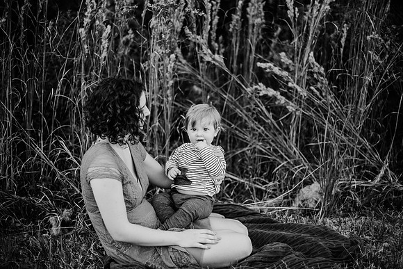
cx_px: 202
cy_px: 134
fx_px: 560
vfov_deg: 27.0
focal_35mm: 50
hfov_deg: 39.6
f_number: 1.8
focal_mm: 50
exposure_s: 1/800
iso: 200
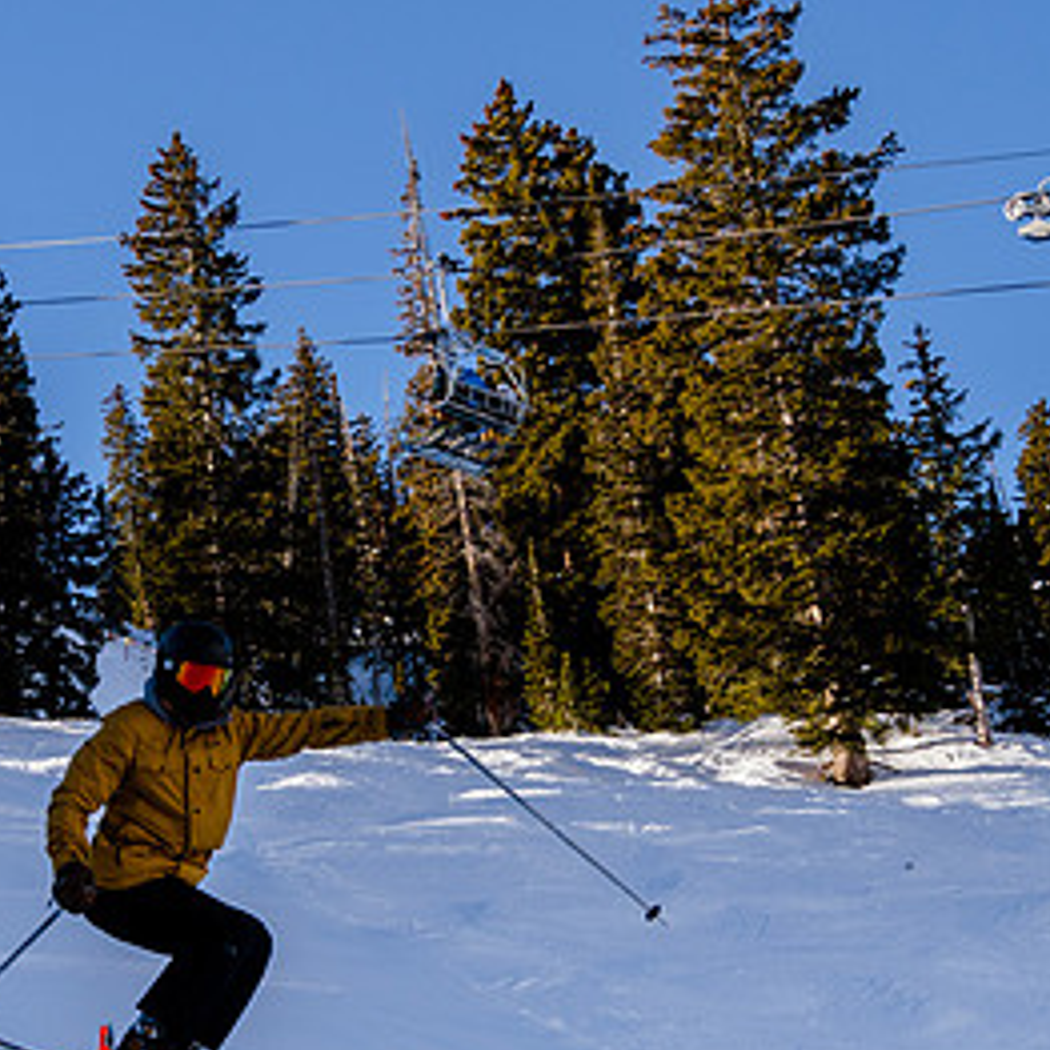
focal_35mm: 115
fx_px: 3947
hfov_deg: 15.1
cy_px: 755
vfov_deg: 15.1
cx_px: 329
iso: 160
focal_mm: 40
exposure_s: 1/1000
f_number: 6.3
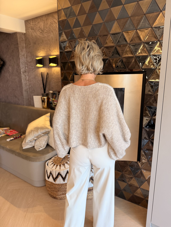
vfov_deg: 71.6
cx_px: 86
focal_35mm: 24
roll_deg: -0.2
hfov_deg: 56.8
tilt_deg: -12.5
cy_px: 114
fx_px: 158
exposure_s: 1/100
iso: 125
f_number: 1.78
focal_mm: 6.76
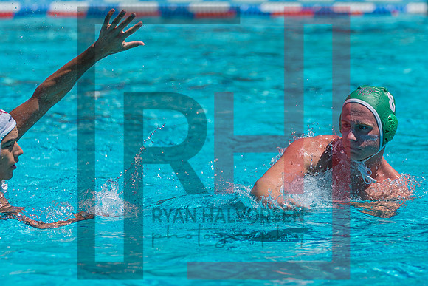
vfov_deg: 5.5
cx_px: 287
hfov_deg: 8.2
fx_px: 2972
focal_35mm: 250
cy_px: 94
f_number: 2.8
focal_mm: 124
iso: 100
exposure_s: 1/4000
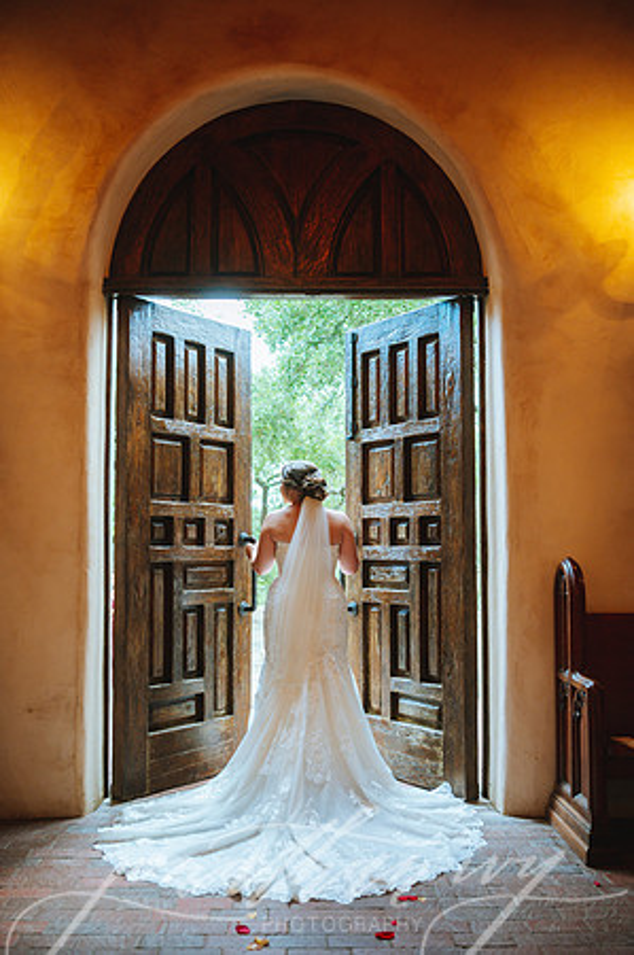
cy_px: 478
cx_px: 317
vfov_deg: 55.8
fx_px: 900
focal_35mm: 34
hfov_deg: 38.8
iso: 800
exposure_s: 1/60
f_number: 2.8
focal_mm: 34
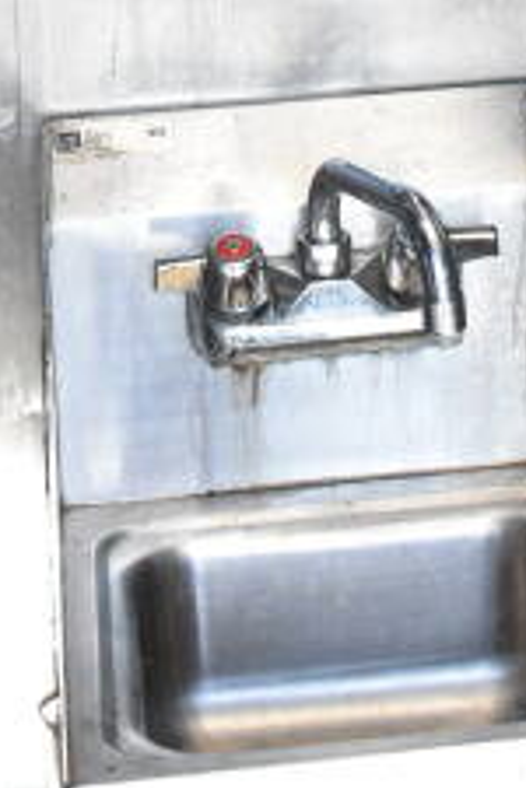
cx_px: 551
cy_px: -644
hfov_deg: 9.3
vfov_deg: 12.7
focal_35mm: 146
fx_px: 3200
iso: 1600
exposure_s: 1/100
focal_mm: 24
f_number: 5
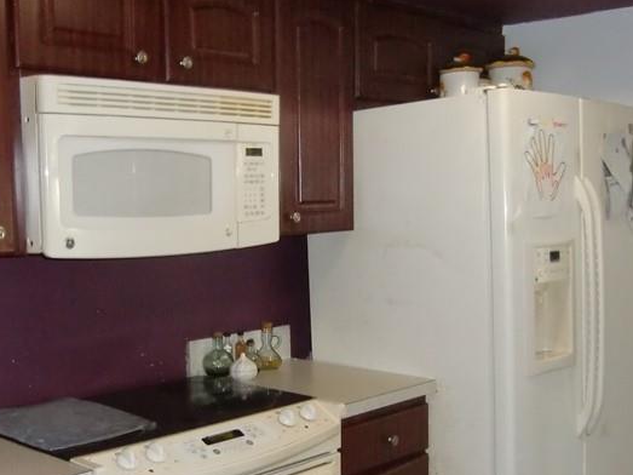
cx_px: 290
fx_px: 859
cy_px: 327
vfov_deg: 30.6
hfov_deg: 40.4
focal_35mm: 47
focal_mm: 4.3
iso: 400
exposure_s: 1/50
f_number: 3.2
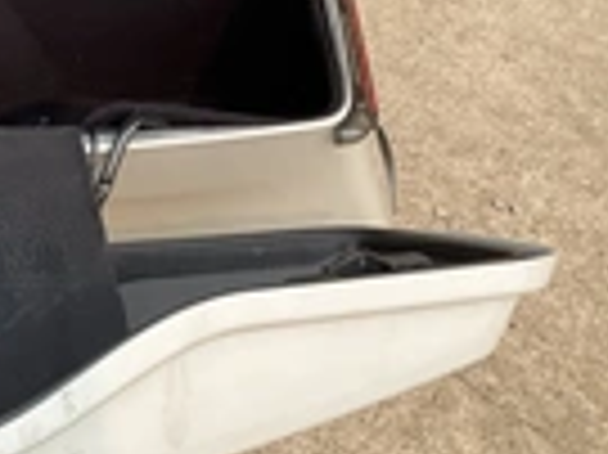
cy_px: 58
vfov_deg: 16.9
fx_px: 1509
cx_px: -90
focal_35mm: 86
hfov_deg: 21.4
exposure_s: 1/495
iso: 25
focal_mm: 3
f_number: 1.8
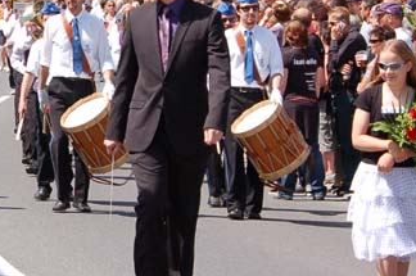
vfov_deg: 5.8
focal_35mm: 237
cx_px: -9
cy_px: -26
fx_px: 2735
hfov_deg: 8.6
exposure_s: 1/250
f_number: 8
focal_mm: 50
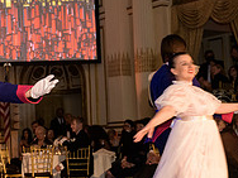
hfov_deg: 21.2
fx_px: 591
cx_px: -47
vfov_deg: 17.2
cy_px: 107
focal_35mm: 86
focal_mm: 29
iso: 1600
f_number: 3.2
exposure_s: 1/125
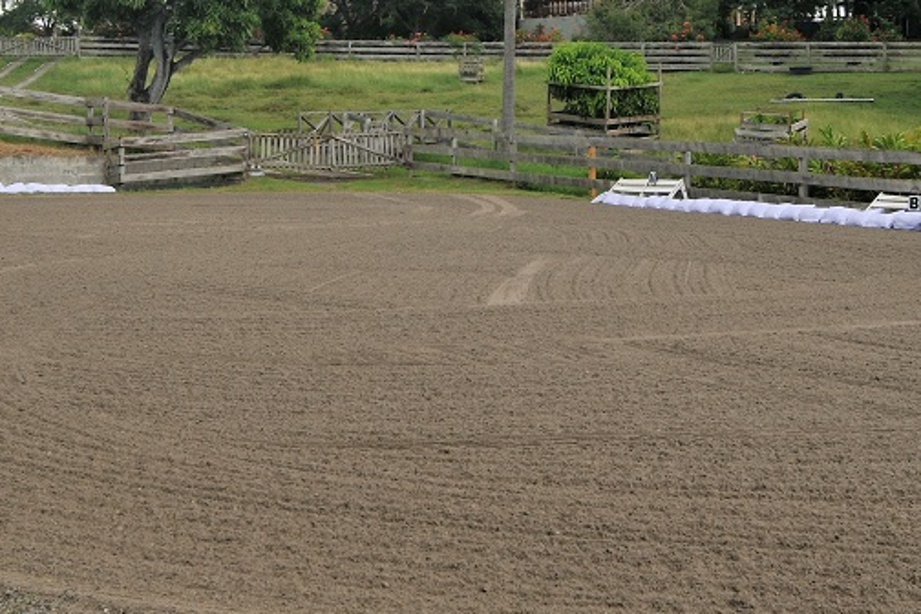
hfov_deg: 27.7
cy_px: 139
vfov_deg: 18.5
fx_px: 1867
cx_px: 495
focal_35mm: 73
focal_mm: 24
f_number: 8
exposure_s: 1/320
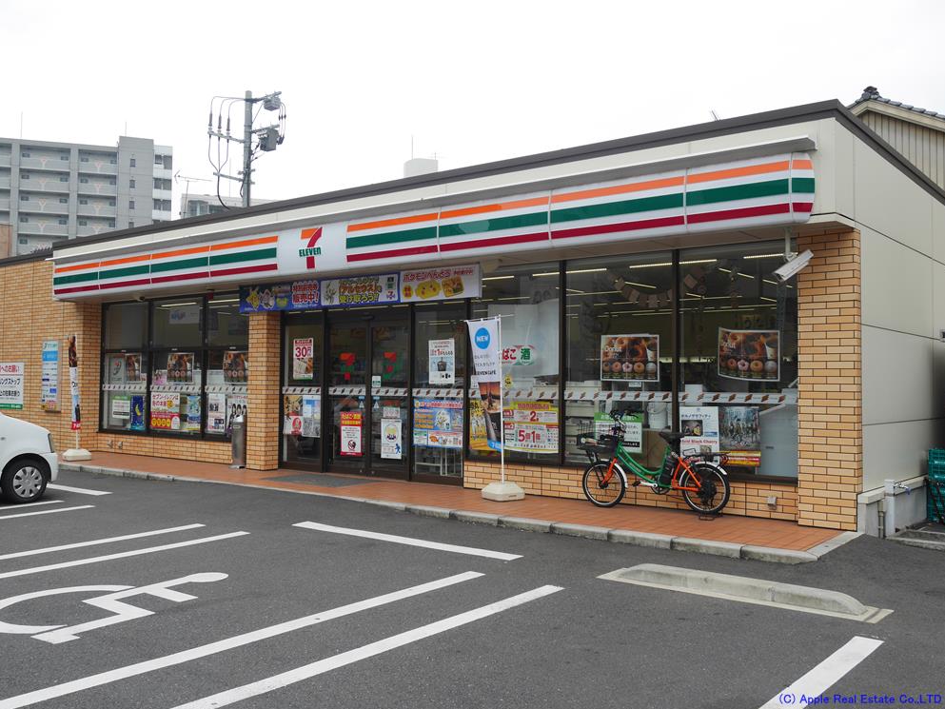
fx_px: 901
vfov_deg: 43.0
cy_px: 350
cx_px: 472
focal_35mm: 33
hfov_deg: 55.3
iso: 200
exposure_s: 1/320
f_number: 6.3
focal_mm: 16
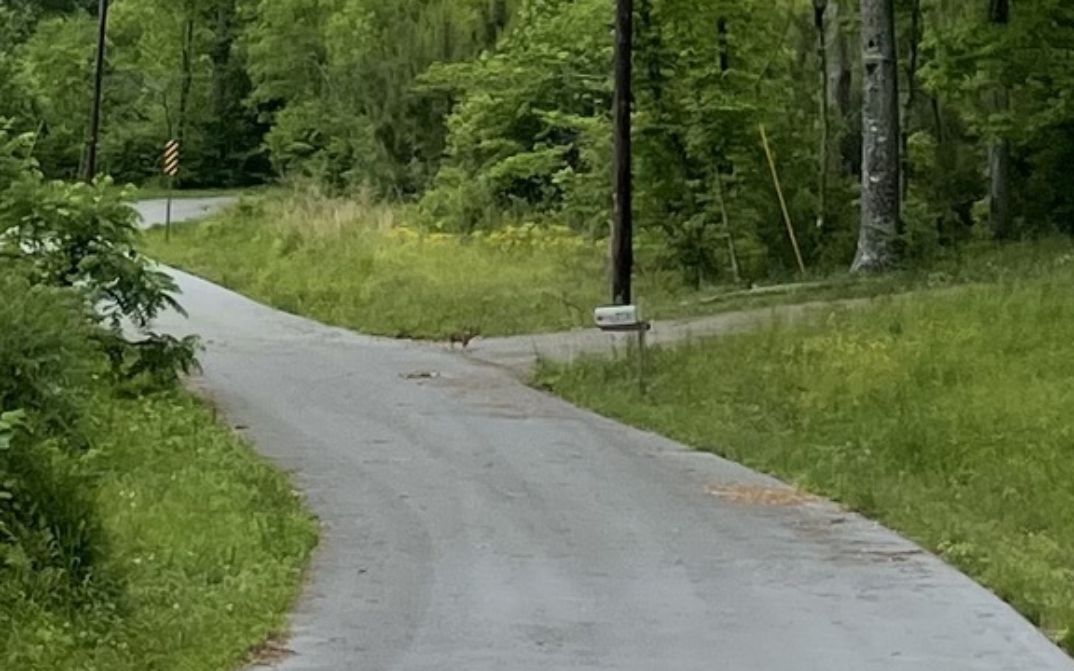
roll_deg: -2.7
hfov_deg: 14.0
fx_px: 4303
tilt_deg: +4.6
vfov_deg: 8.7
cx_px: -56
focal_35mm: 147
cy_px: -285
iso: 32
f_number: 1.6
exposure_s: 1/3040
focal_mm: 4.2
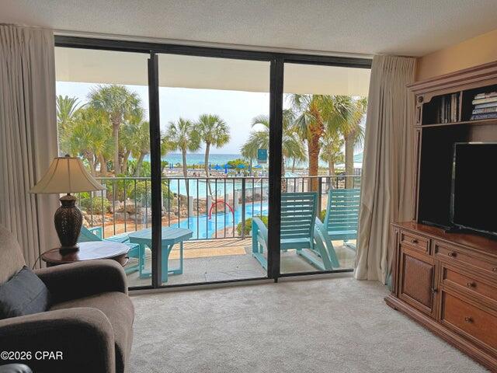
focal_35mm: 24
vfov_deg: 56.8
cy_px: 186
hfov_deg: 71.6
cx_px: 248
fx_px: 345
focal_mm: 6.76
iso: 80
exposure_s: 1/1151
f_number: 1.78
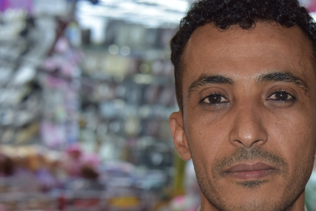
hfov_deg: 14.8
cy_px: 168
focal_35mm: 137
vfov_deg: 10.0
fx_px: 1202
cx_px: 276
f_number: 7.1
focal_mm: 72
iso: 500
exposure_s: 1/250
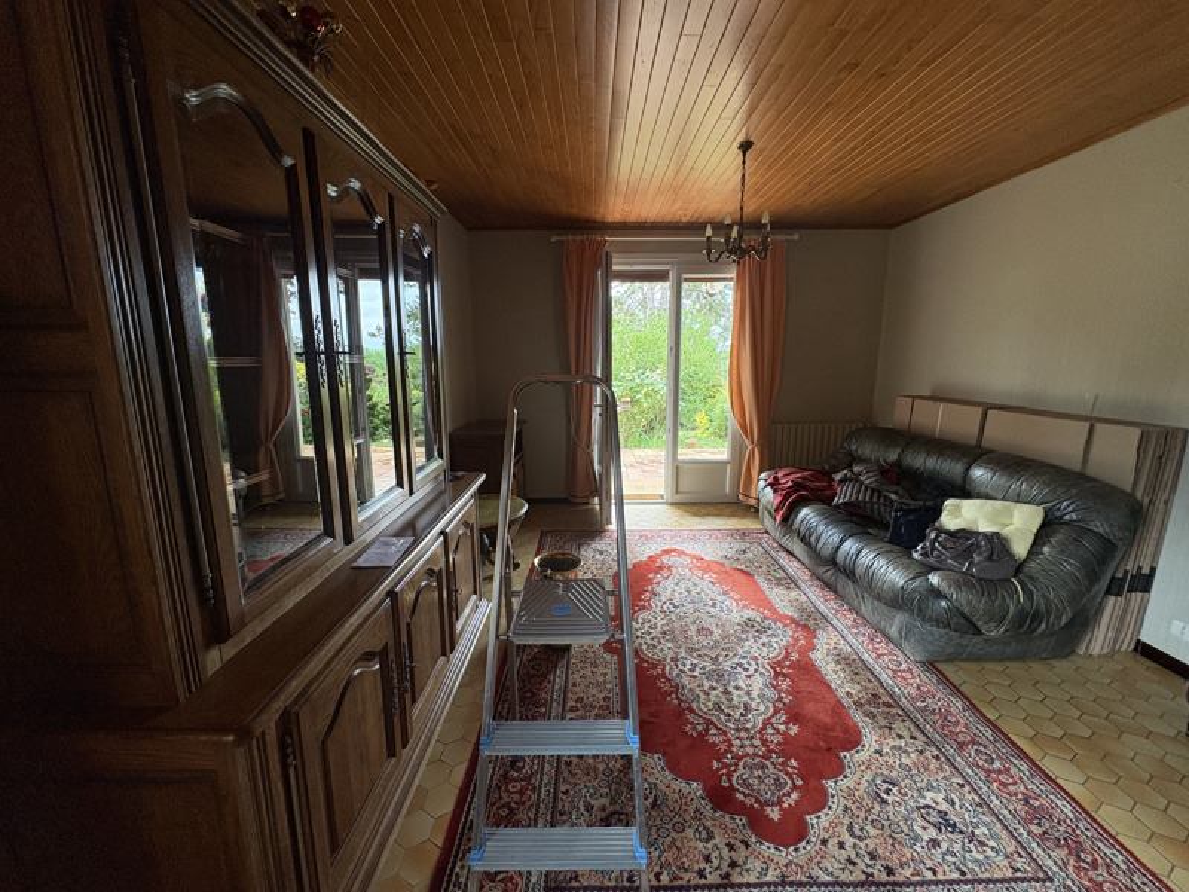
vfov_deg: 85.7
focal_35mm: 14
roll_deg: +1.2
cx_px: 594
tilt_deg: -10.7
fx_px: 481
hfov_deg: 102.1
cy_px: 446
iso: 200
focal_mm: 2.22
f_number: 2.2
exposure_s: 1/99
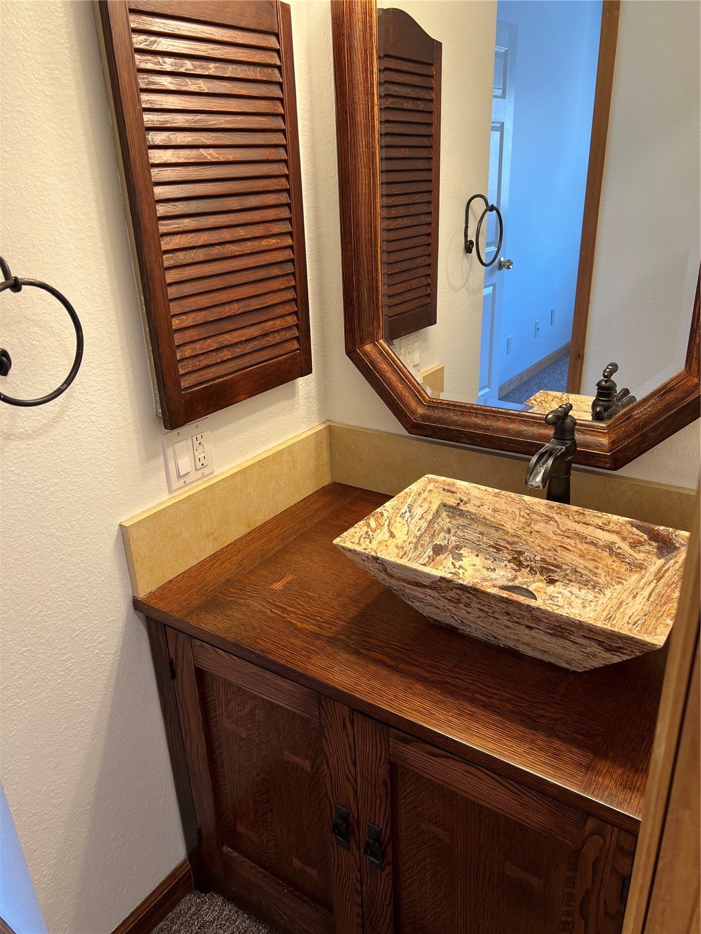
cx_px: 350
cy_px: 467
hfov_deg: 53.1
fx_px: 702
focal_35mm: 26
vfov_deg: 67.3
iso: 80
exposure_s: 1/60
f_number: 1.5
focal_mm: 5.7
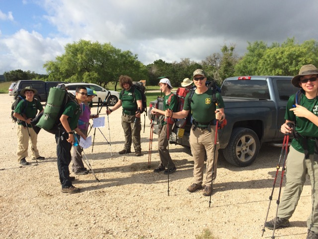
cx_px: 159
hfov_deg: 61.7
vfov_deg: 48.2
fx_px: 266
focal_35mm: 29
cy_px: 120
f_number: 2.2
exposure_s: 1/1709
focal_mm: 4.15
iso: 32
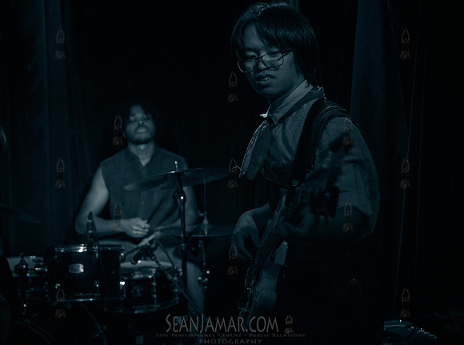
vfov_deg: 26.2
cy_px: 177
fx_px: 741
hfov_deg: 34.7
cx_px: 197
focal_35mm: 55
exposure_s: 1/320
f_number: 3.2
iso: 8000
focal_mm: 50
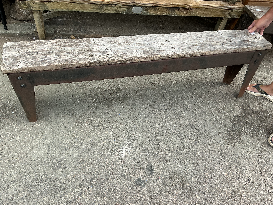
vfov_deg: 48.2
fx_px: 229
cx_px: 136
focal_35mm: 29
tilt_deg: -52.4
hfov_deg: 61.7
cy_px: 102
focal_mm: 3
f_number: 1.8
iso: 25
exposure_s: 1/599
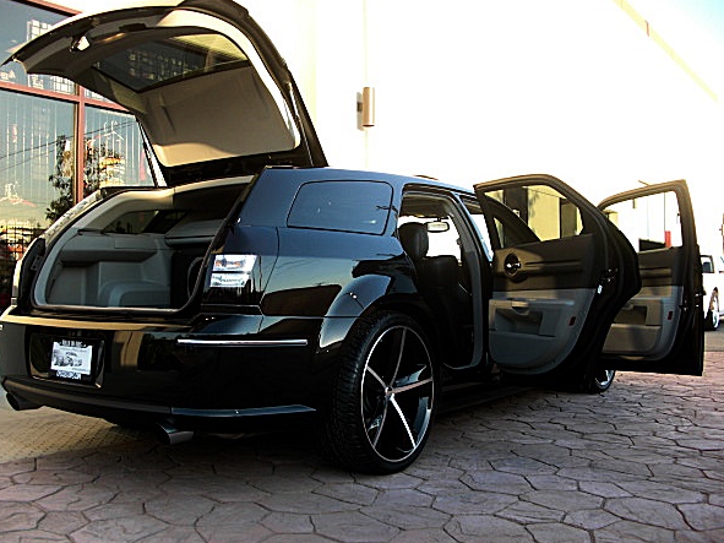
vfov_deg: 36.8
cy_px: 286
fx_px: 816
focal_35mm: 39
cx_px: 341
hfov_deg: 47.8
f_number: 2.8
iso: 50
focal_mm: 6.3
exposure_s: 1/100
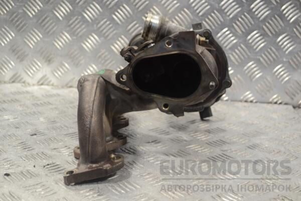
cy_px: 100
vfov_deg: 25.1
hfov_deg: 36.9
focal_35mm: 54
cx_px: 150
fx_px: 451
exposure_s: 1/30
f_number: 5
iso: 200
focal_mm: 36
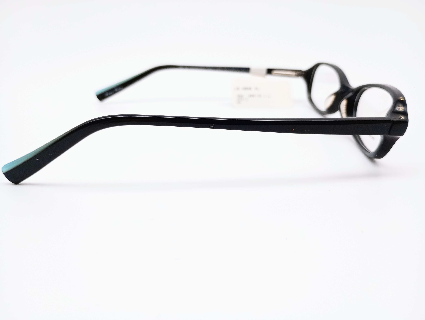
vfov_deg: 49.9
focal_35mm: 28
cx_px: 212
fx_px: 344
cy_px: 160
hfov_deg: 63.4
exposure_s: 1/141
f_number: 1.8
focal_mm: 4.27
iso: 101
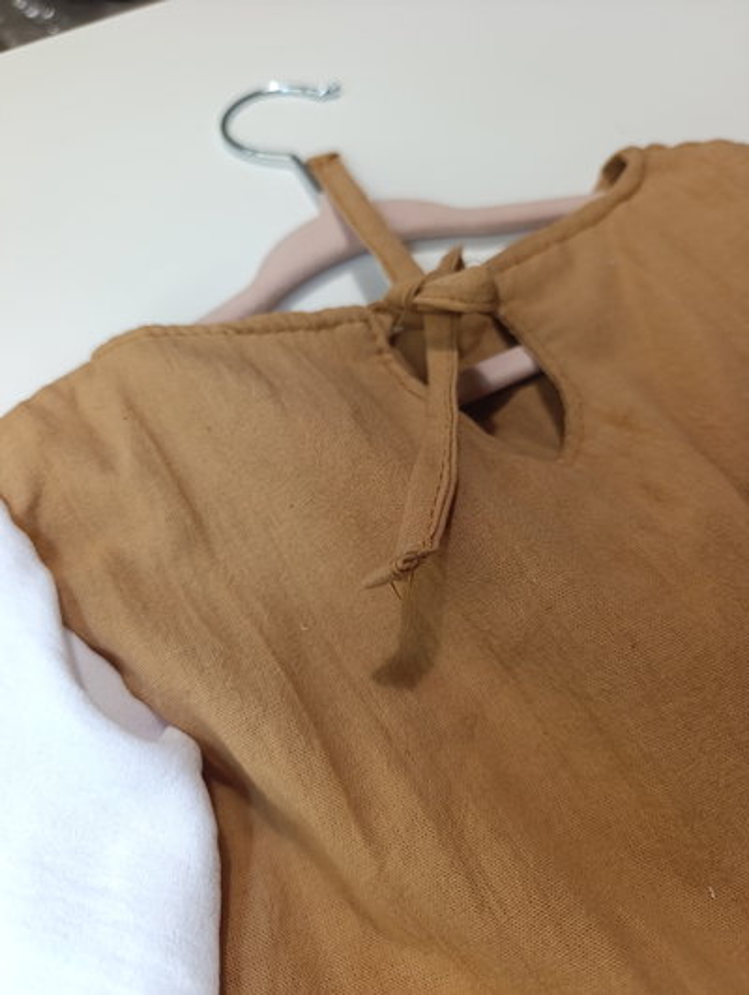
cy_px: 498
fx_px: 662
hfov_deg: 59.0
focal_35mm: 23
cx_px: 374
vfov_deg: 73.8
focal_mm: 6.14
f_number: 1.6
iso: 800
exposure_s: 1/100
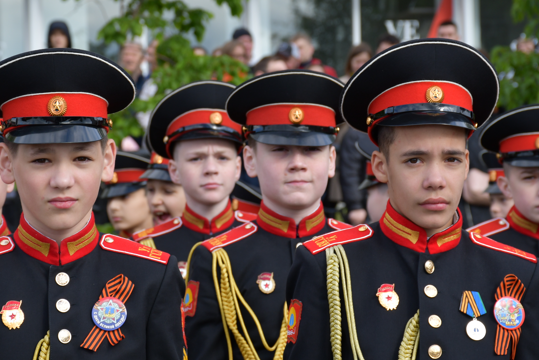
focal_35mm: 173
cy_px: 165
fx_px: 2590
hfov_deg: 11.9
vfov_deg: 7.9
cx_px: 242
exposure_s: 1/250
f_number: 8
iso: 200
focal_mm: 80
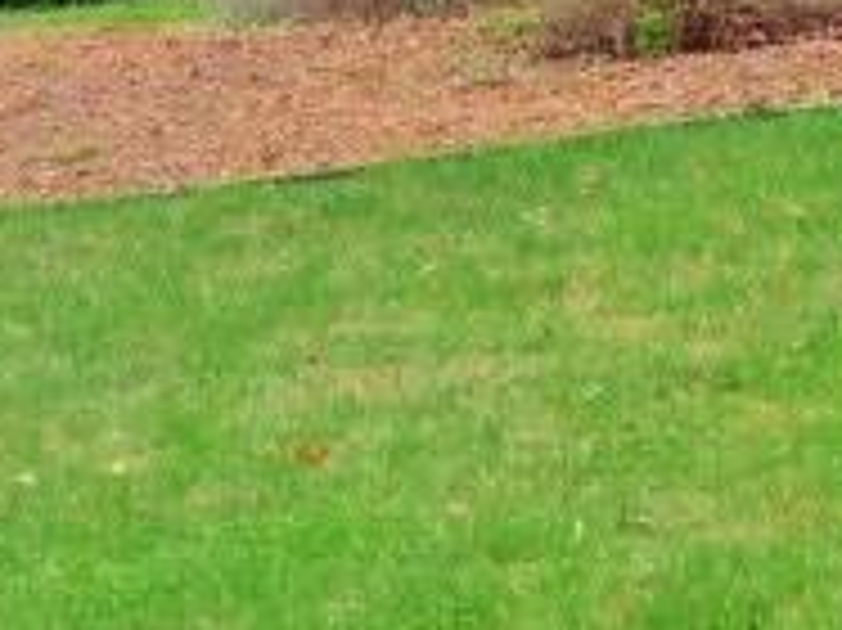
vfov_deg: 8.5
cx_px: 113
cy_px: -342
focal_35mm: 171
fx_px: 4157
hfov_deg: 11.5
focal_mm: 8.68
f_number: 3.8
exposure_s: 1/250
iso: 100
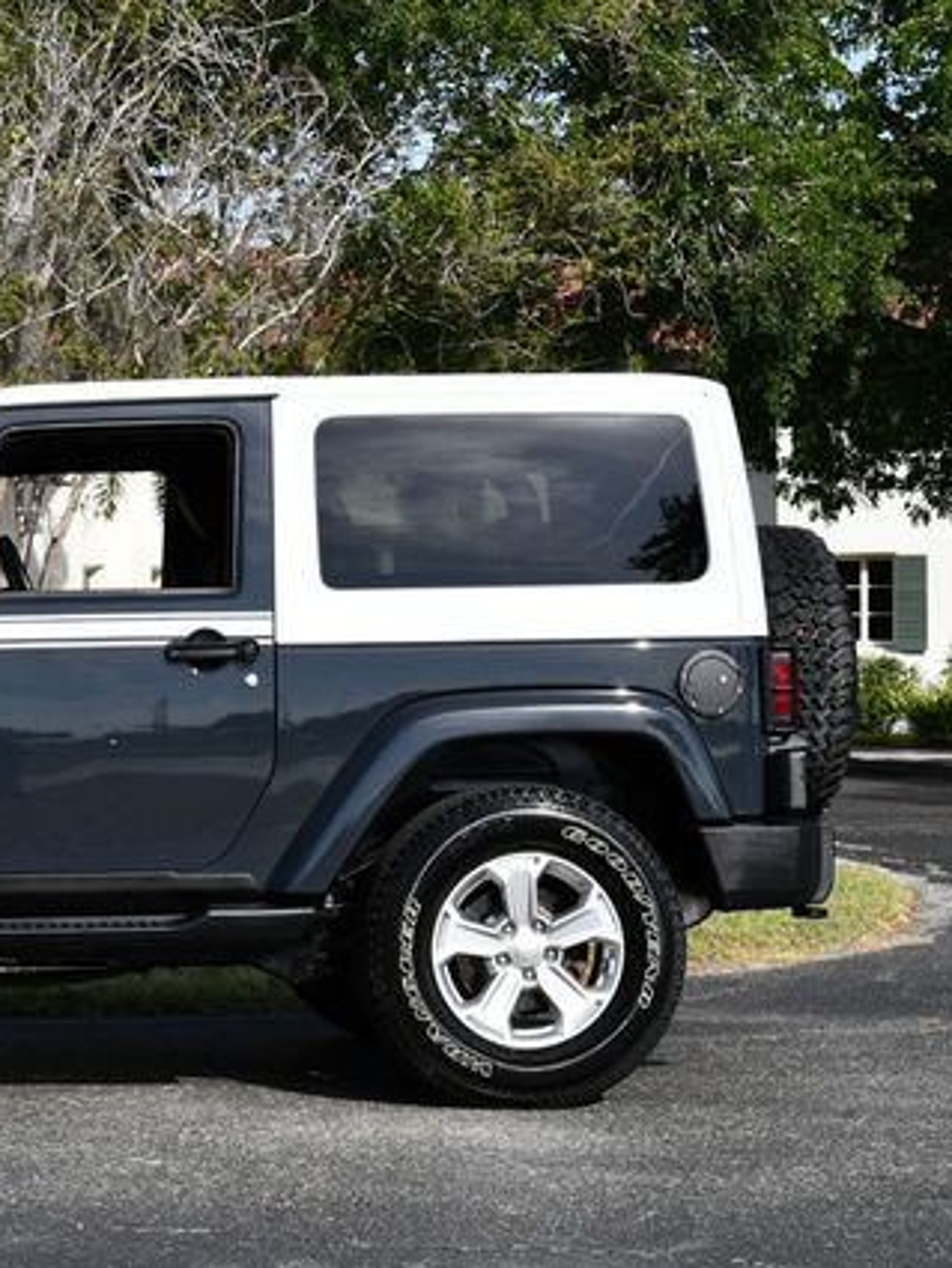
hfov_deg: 16.7
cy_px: 635
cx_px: 60
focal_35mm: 87
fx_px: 3189
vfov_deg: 22.5
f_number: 8
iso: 125
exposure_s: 1/250
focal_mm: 30
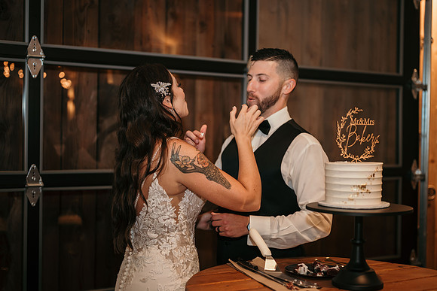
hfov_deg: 39.6
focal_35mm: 50
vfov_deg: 27.0
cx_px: 218
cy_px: 146
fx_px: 607
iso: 640
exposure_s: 1/100
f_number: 1.8
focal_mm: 50
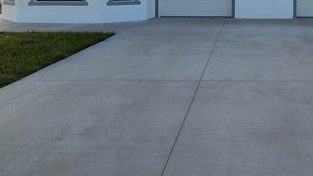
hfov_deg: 57.1
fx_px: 257
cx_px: 259
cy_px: -14
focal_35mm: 31
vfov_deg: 33.3
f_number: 2.2
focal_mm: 2.2
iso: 50
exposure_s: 1/1255
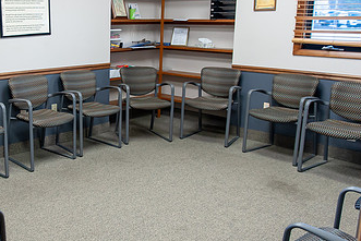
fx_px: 421
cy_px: 94
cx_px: 70
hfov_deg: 44.1
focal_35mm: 42
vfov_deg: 31.8
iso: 800
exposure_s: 1/125
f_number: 3.2
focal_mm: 24
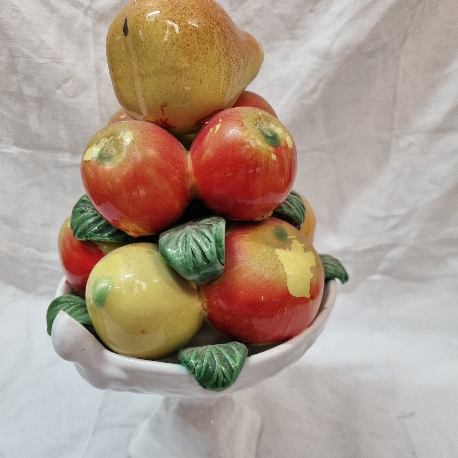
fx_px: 464
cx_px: 230
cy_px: 258
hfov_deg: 52.5
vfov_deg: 52.4
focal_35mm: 31
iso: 250
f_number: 1.8
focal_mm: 5.4
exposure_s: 1/100
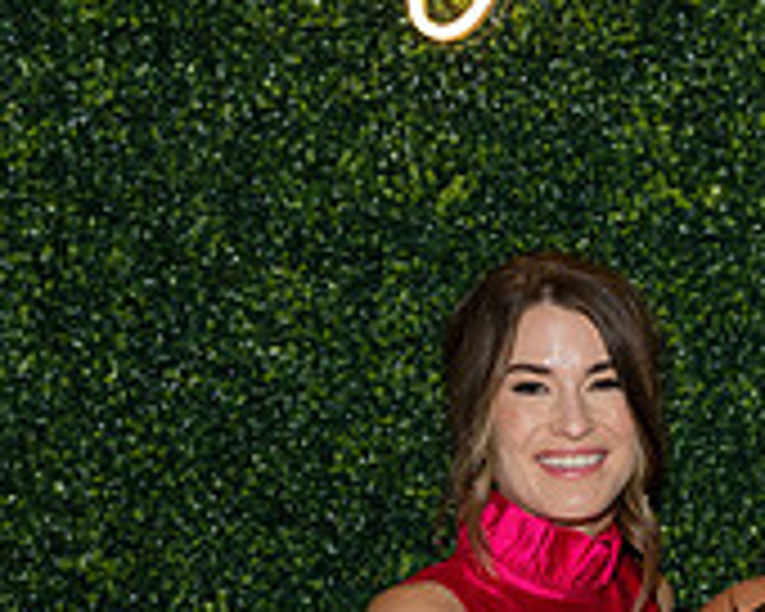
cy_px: 574
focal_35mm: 141
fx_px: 3192
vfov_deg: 10.9
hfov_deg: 13.4
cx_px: 832
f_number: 5
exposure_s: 1/160
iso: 800
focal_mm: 44
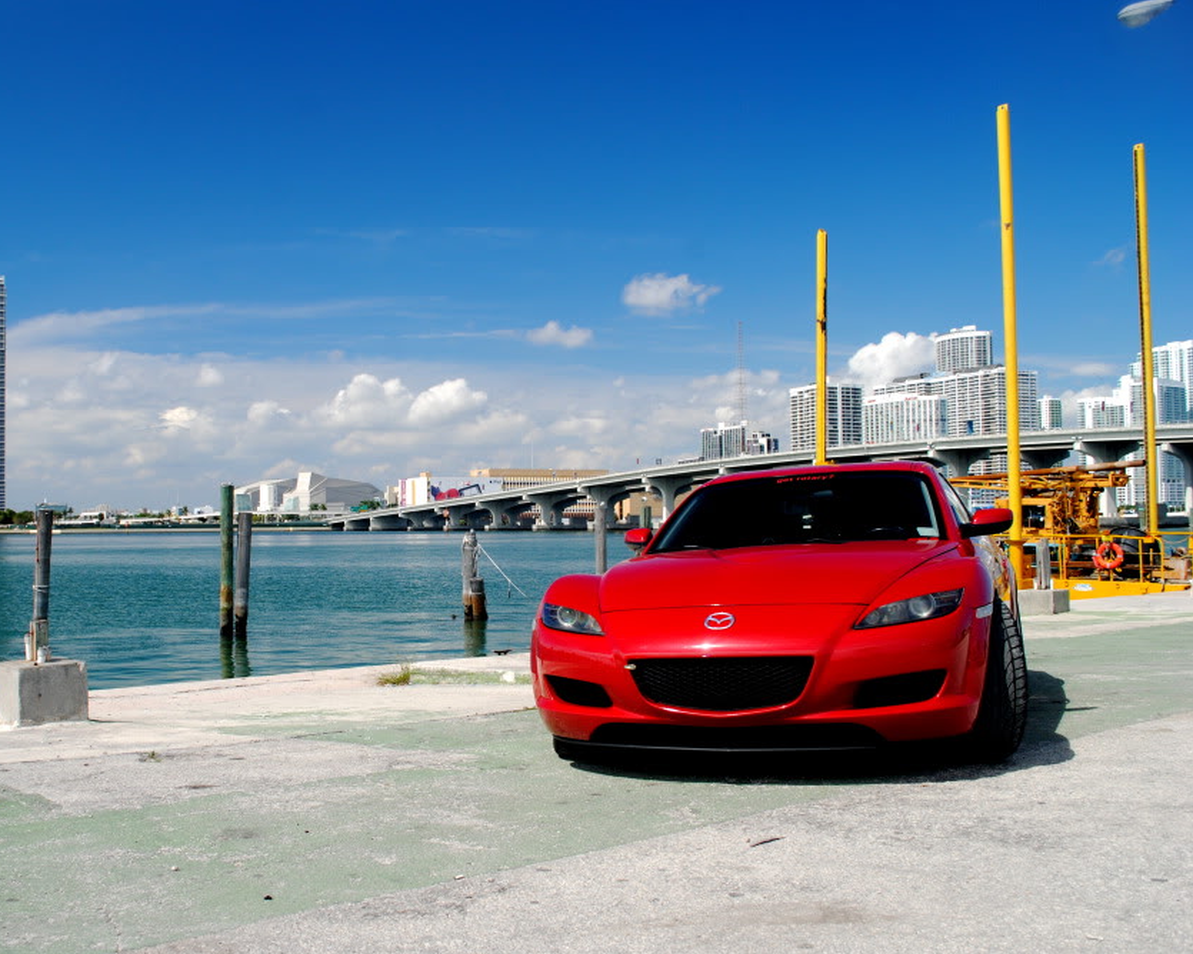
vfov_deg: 39.2
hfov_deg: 47.6
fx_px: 1342
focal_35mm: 38
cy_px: 488
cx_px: 464
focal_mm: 22
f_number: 7.1
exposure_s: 1/200
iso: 100
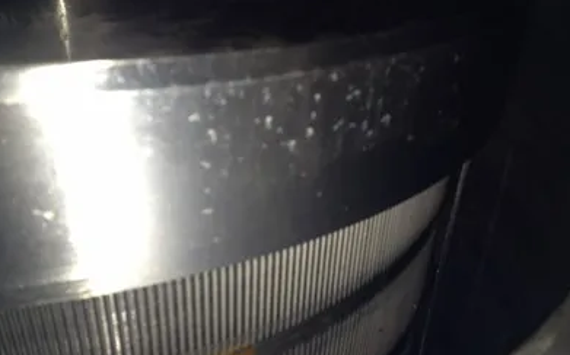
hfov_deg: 51.6
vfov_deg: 33.5
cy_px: 189
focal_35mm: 38
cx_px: 281
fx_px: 590
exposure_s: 1/20
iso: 64
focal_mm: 4.28
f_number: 2.4
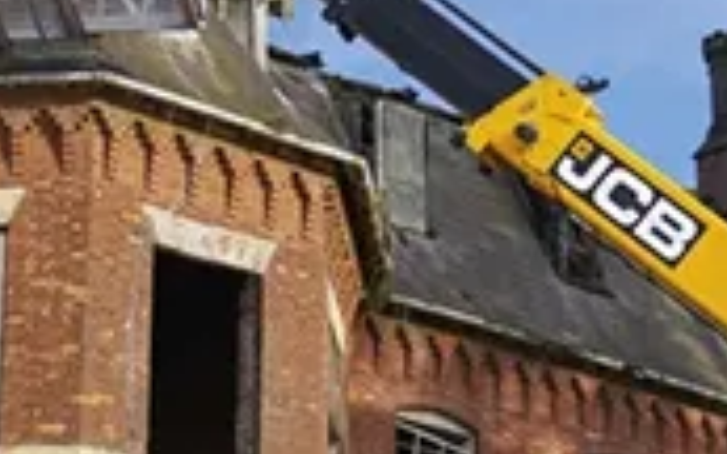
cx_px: 441
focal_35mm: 126
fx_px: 2496
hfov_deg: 16.6
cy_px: 500
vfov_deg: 10.3
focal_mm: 34
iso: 640
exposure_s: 1/2500
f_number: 4
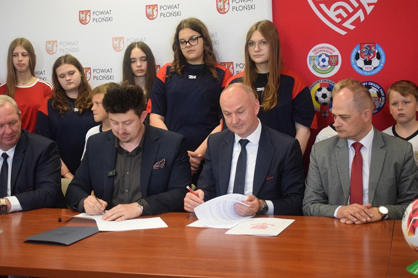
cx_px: 209
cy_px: 139
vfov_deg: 23.8
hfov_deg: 35.1
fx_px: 662
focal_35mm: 57
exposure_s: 1/250
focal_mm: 38
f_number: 4.8
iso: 3200
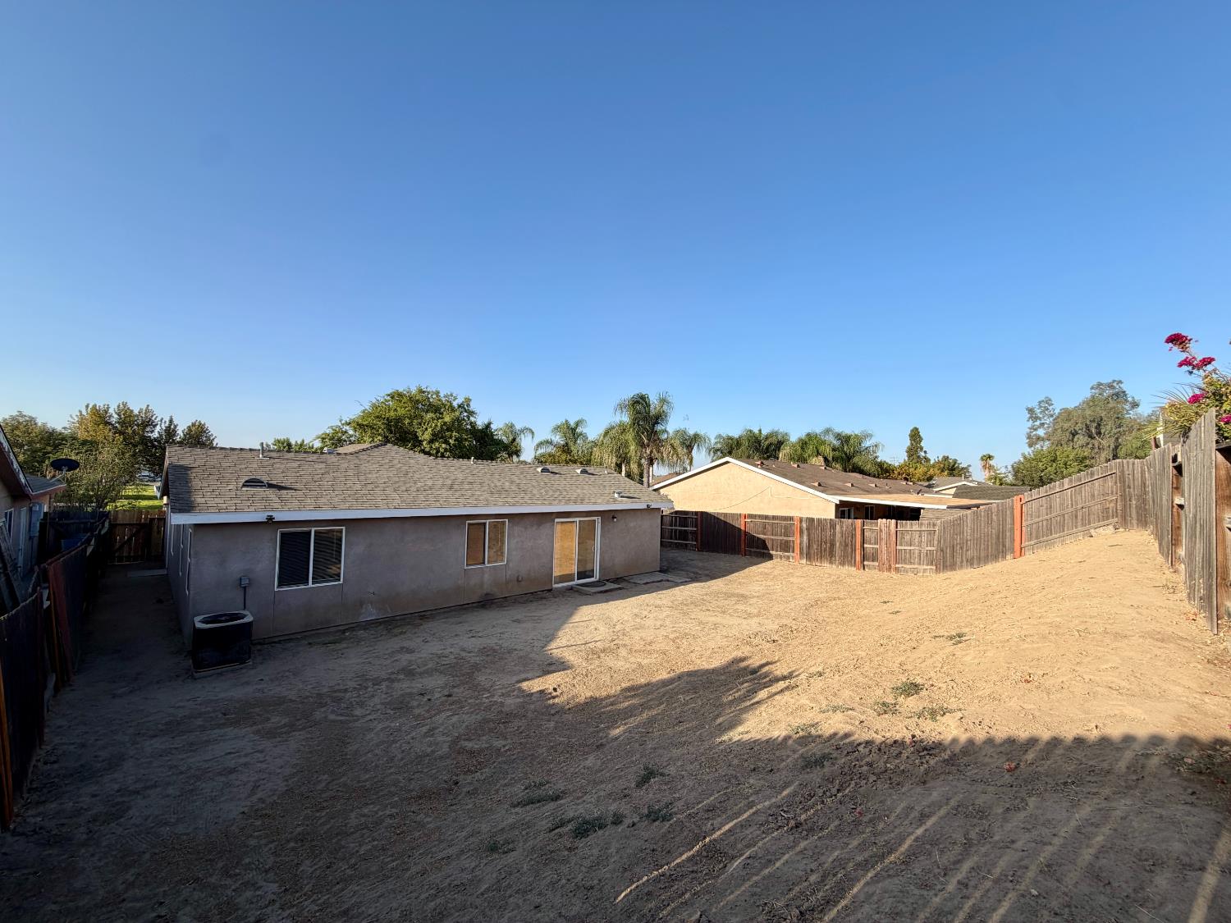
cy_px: 462
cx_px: 616
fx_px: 498
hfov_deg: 102.1
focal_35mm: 14
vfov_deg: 85.7
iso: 25
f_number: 2.2
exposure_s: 1/770
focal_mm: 2.22
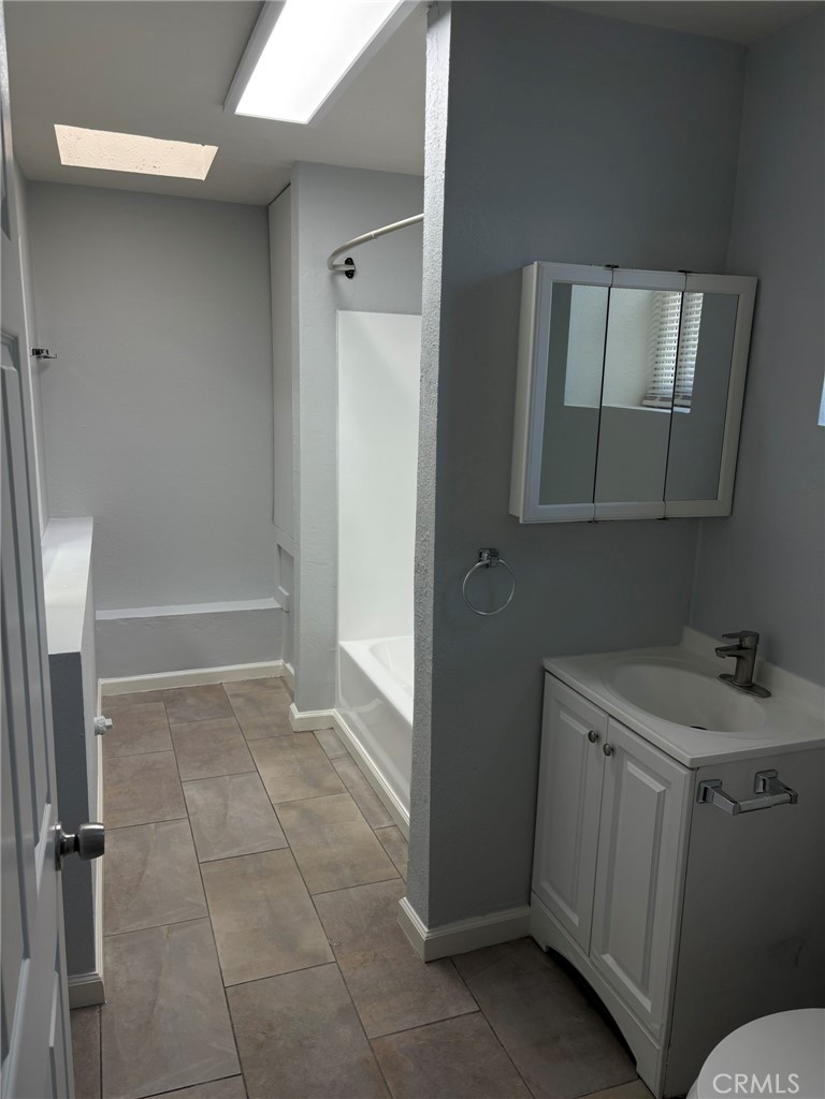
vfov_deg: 67.3
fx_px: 826
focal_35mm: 26
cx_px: 412
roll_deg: -1.3
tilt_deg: -10.4
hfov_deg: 53.1
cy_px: 550
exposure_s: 1/120
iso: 32
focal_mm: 5.96
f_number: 1.6
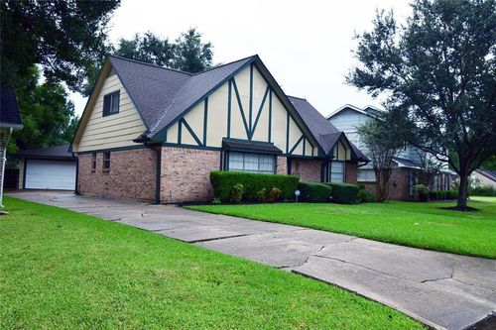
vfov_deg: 43.6
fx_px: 413
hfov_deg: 61.9
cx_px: 248
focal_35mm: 30
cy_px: 165
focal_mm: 20
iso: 400
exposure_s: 1/250
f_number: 10
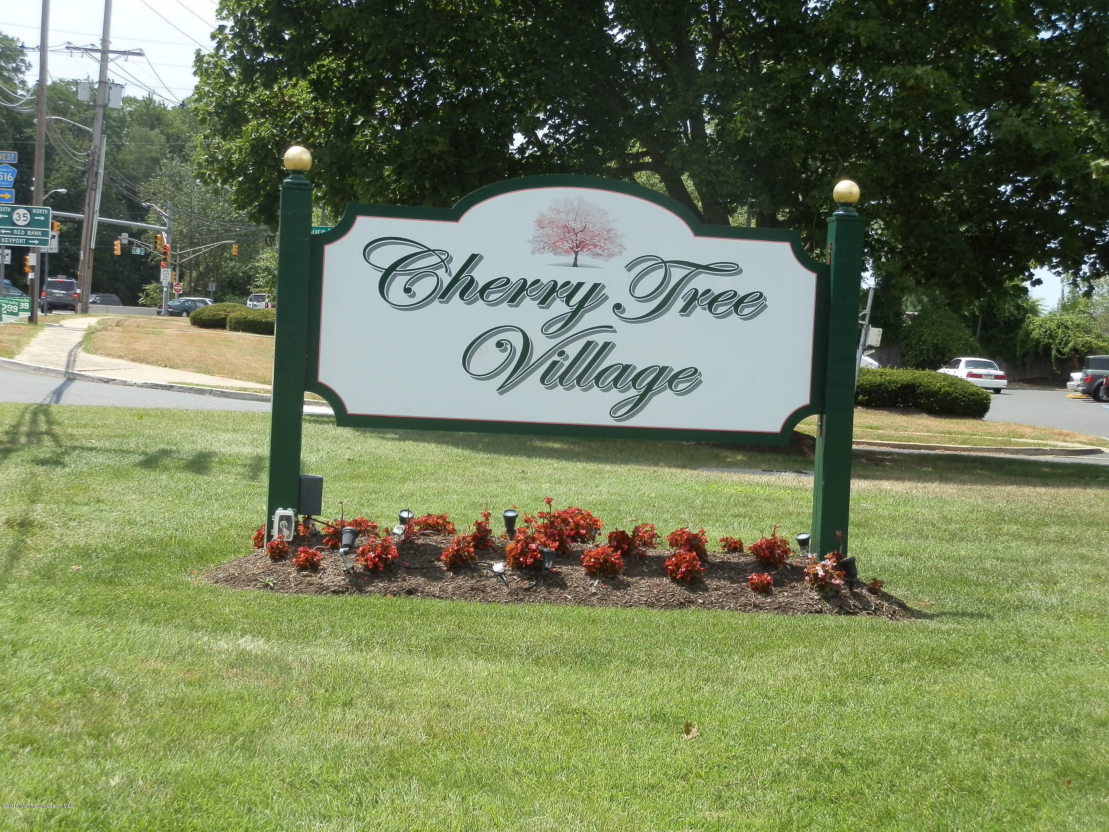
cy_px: 416
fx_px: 1954
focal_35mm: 61
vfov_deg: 24.0
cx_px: 554
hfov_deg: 31.7
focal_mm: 10.99
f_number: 3.7
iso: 64
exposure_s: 1/400
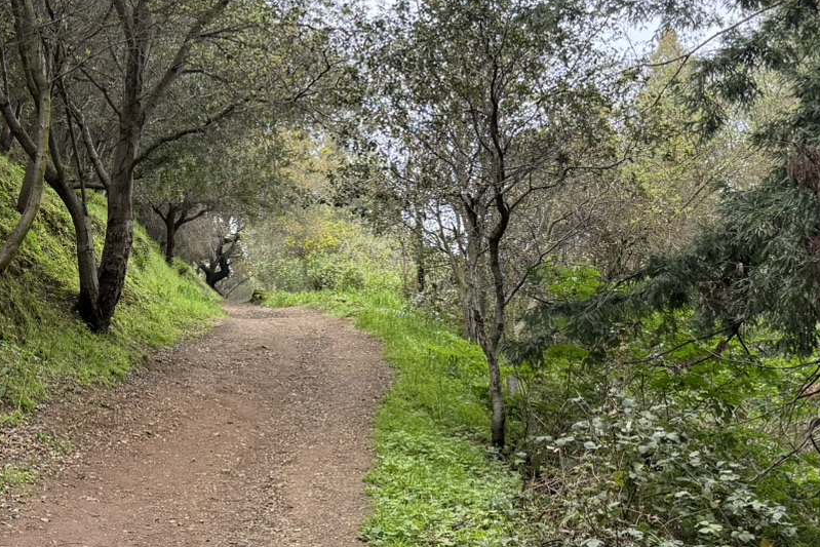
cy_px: 252
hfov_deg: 30.0
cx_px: 75
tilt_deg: +9.7
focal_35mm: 64
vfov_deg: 21.2
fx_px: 1458
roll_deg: +1.1
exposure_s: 1/412
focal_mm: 6.76
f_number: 1.78
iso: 100
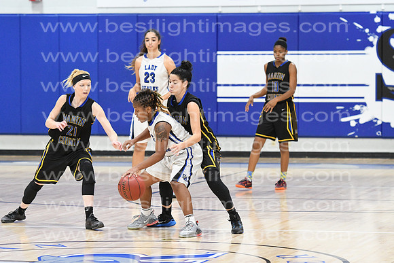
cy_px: 132
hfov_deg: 11.0
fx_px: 2052
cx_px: 197
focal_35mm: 188
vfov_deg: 7.3
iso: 5000
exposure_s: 1/640
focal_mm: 125
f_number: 3.2
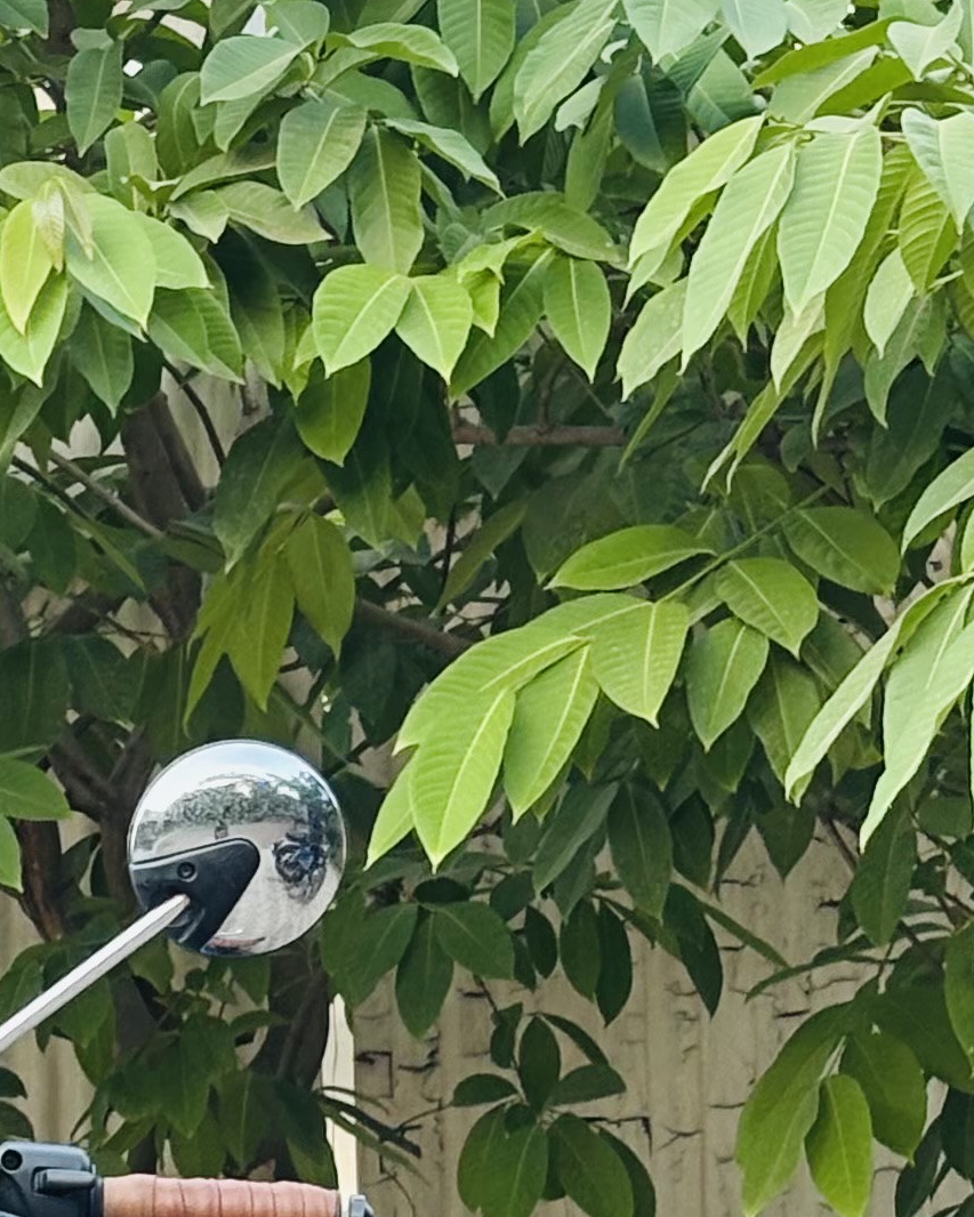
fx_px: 6917
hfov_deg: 7.9
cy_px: 1303
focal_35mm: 192
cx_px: -432
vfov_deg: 10.0
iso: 125
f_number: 1.6
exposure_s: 1/60
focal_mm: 5.96
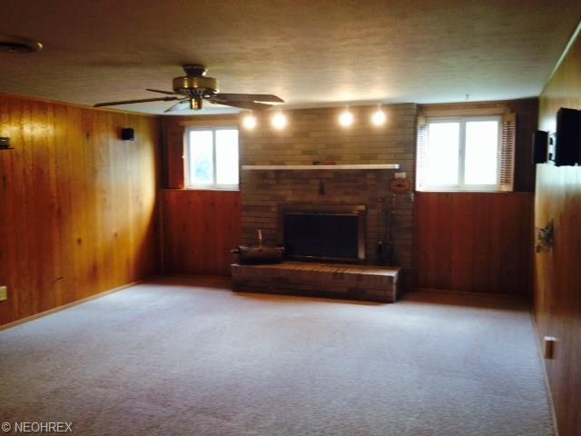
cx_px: 290
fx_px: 587
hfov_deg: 52.6
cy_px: 218
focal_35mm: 35
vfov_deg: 40.7
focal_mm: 4.28
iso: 125
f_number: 2.4
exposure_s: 1/20
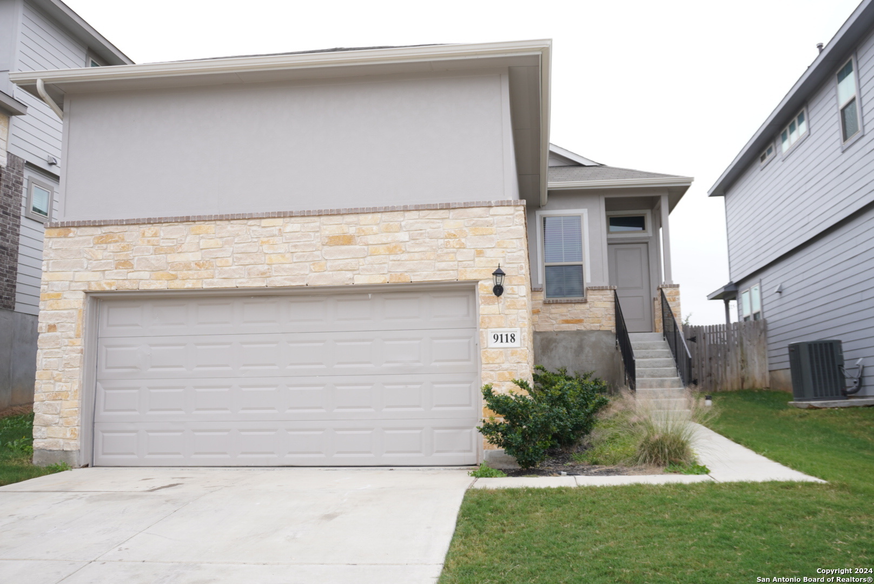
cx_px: 437
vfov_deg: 40.0
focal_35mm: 33
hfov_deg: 57.2
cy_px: 292
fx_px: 802
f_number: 5.6
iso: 100
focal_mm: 22
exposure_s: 1/160
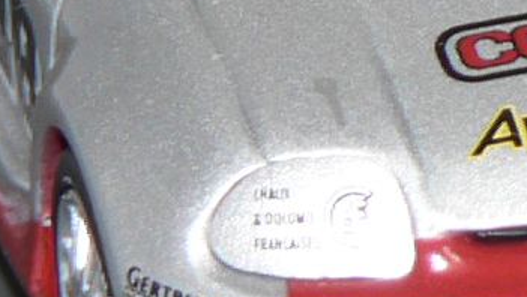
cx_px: 563
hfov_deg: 2.9
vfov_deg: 1.6
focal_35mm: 754
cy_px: -264
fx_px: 10544
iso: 80
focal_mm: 15.8
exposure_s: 1/60
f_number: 3.2
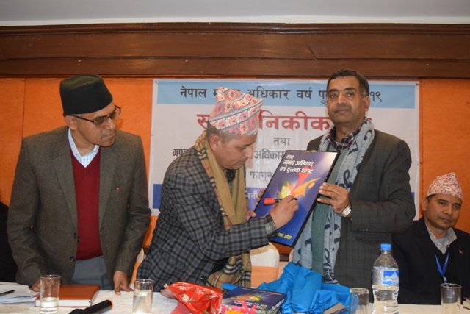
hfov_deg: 53.1
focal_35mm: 36
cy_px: 157
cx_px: 235
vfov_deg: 36.9
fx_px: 470
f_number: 4
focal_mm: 24
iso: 2500
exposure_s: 1/60
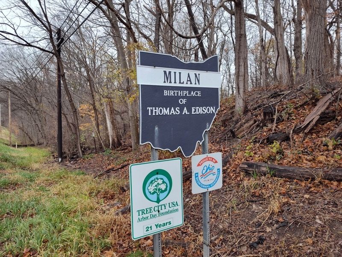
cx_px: 171
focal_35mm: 23
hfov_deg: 73.9
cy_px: 128
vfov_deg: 58.9
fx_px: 227
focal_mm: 5.56
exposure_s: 1/120
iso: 127
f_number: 1.8
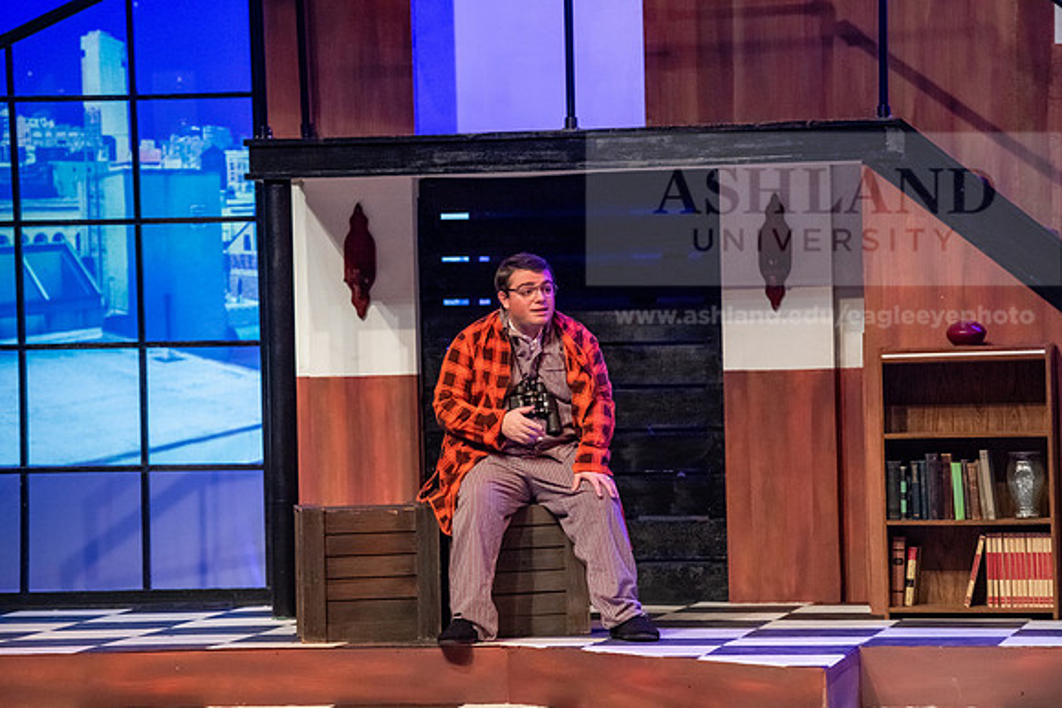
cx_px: 531
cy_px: 354
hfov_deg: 12.8
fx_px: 4721
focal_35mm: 160
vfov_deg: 8.6
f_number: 2.8
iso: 4000
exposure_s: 1/200
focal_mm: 160
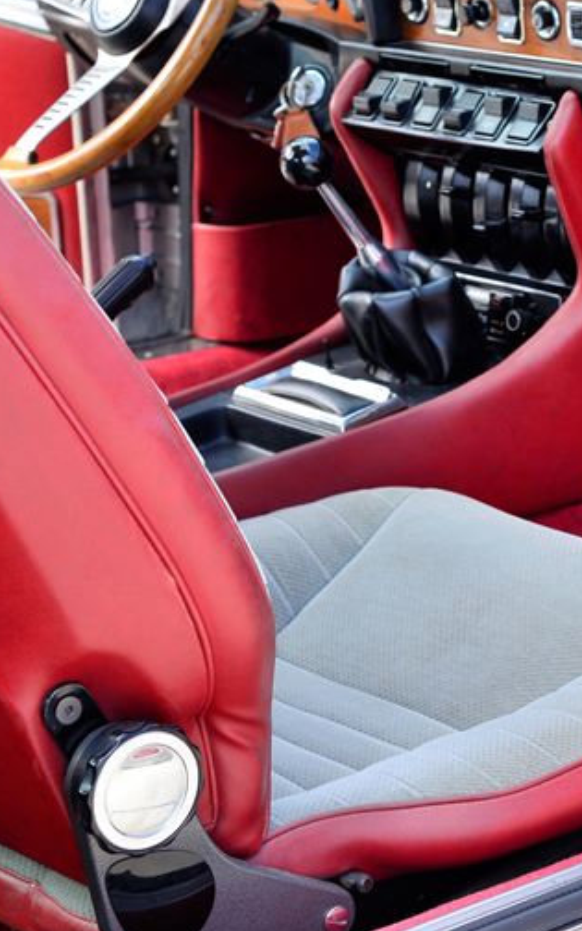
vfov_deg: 16.5
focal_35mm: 126
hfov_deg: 10.3
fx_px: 3198
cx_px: 569
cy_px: 347
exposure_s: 1/125
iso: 320
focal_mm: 65
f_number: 6.3
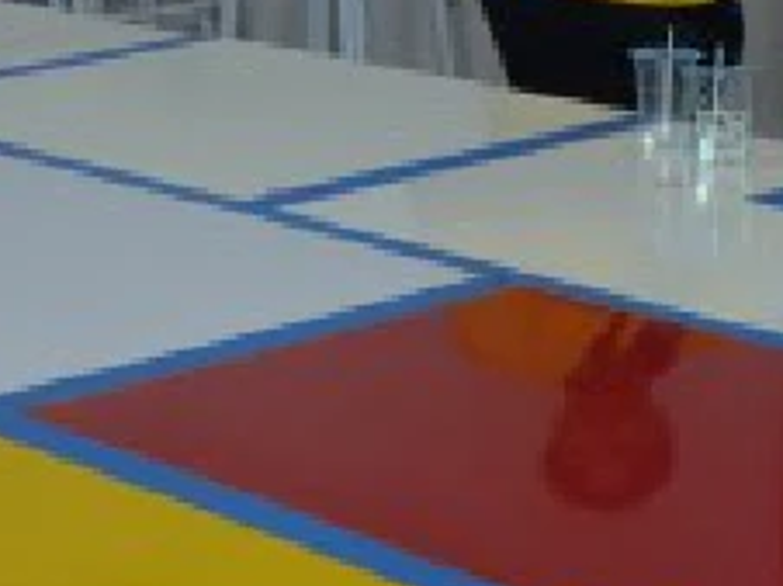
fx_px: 3118
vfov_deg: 10.6
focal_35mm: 138
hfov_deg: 14.0
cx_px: -97
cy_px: -23
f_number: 5.6
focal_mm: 18
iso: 800
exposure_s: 1/125
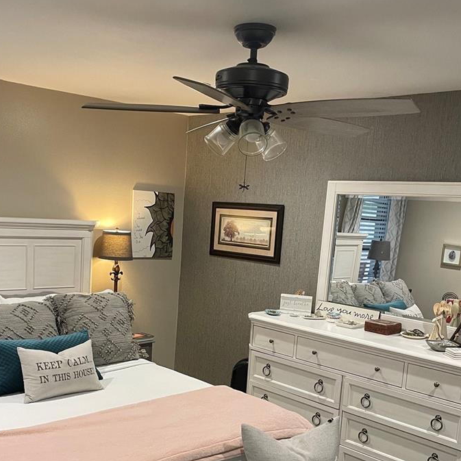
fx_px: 618
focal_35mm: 41
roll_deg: -2.8
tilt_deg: -9.0
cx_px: 201
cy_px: 316
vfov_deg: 40.3
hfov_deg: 40.8
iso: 200
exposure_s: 1/60
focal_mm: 4.2
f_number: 1.6
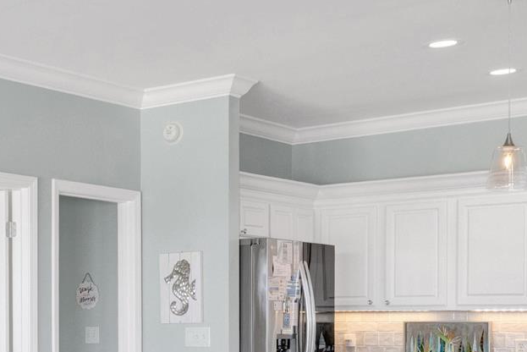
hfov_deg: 25.5
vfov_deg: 19.4
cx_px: -141
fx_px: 1011
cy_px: 324
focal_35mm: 69
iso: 400
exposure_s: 1/13
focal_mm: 14
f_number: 11
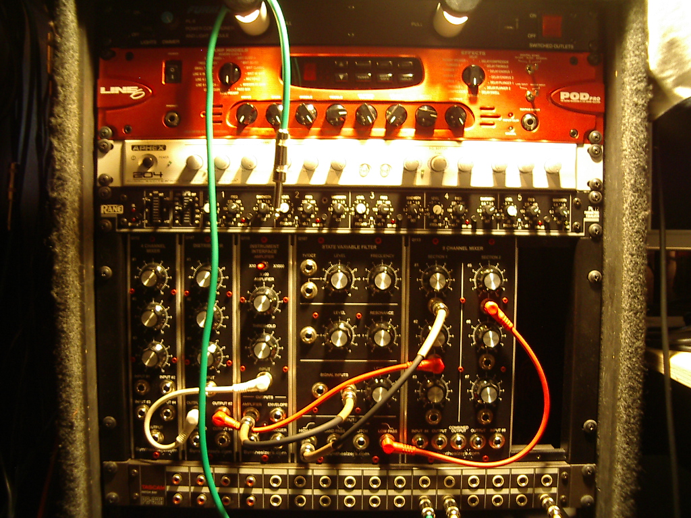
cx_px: 346
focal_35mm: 38
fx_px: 759
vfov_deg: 37.7
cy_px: 259
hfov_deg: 49.0
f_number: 2.6
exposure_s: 1/4
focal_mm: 5.8
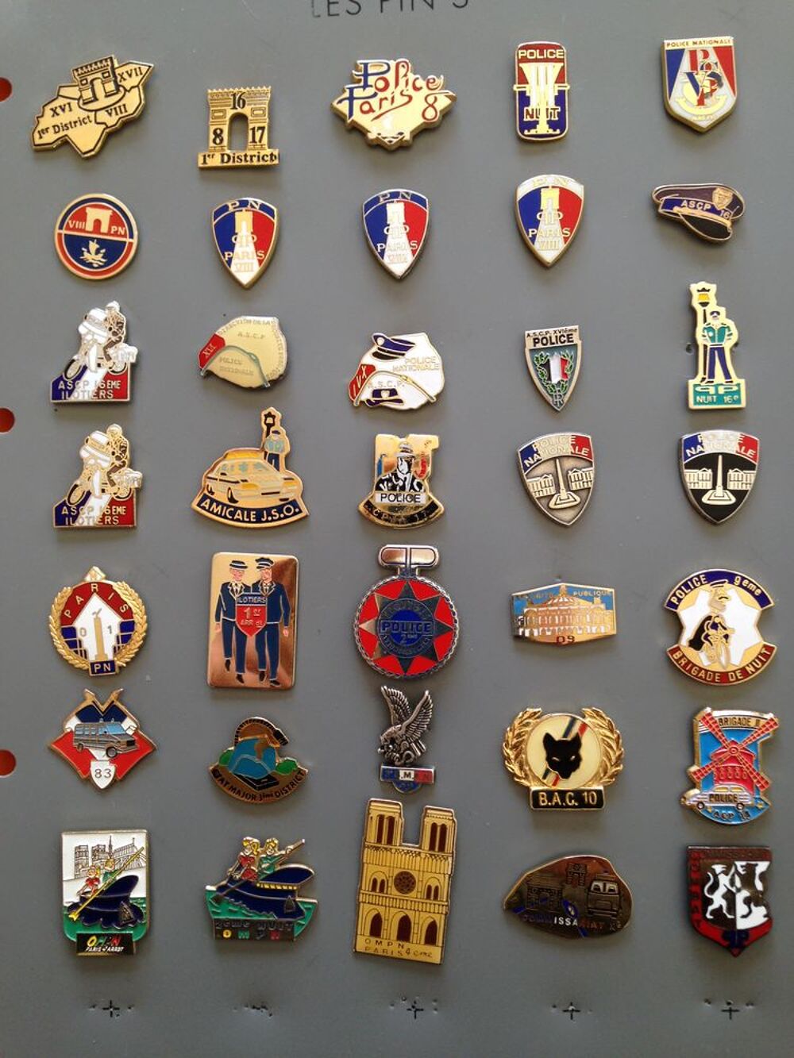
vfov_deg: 55.3
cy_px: 529
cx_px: 397
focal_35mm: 33
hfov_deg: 43.0
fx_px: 1009
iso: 50
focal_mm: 4.12
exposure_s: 1/20
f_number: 2.4
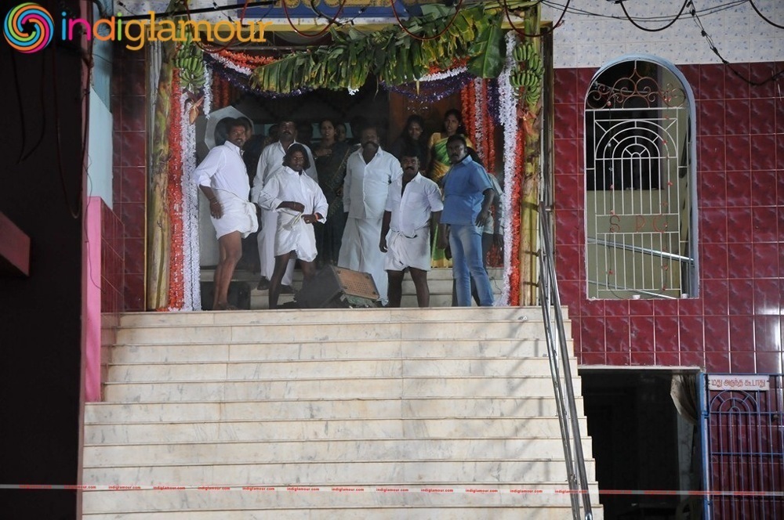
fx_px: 2284
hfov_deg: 19.5
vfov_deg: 13.0
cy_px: 260
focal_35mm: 105
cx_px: 392
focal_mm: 70
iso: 800
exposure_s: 1/125
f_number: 5.3
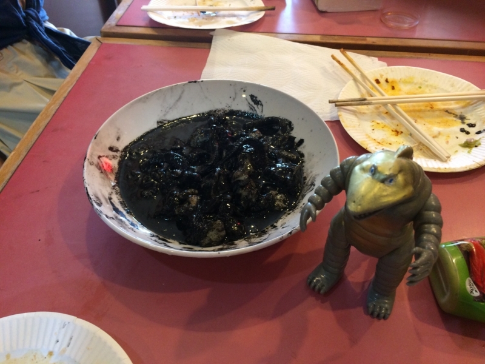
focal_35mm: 29
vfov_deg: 48.2
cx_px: 242
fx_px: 406
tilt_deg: -47.2
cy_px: 182
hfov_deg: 61.7
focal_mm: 4.15
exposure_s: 1/30
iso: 200
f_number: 2.2
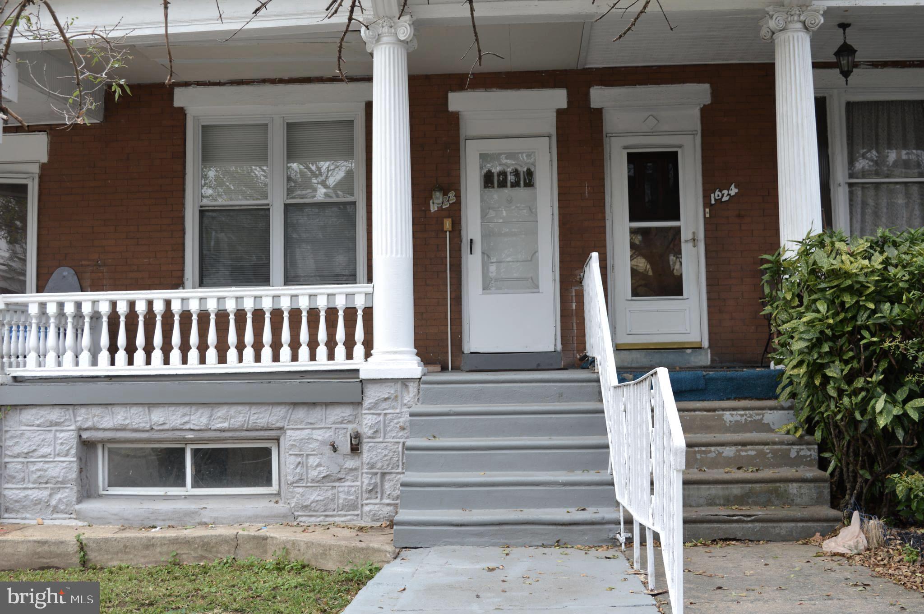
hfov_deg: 43.6
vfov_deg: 29.8
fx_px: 1154
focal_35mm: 45
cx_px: 462
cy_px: 307
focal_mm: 30
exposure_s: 1/125
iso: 125
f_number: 5.6
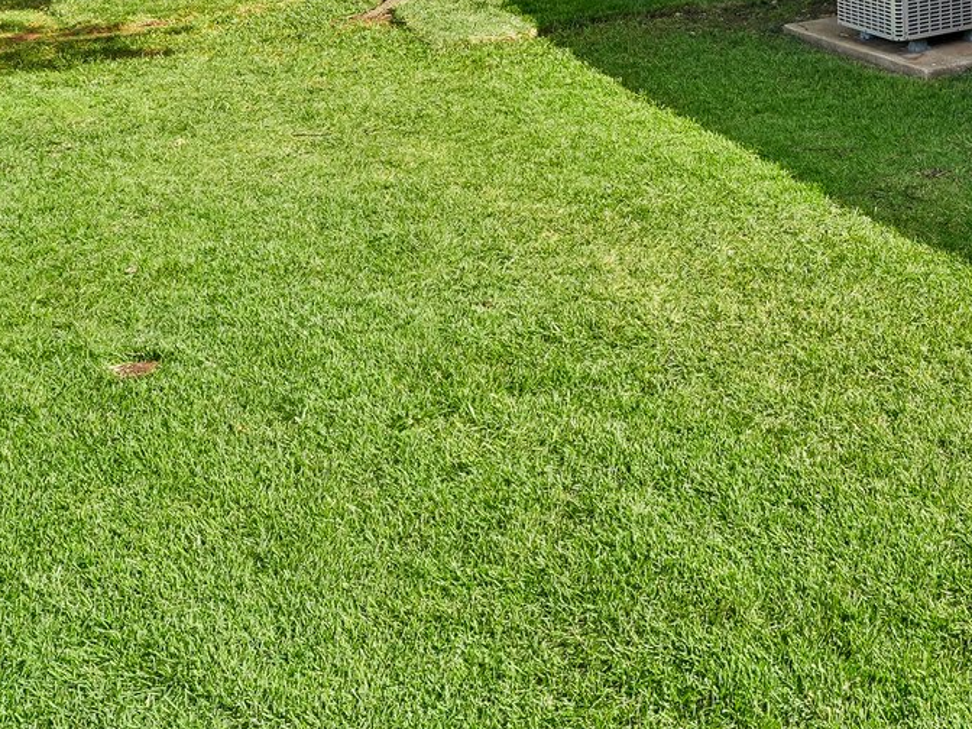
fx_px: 1217
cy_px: -197
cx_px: 1094
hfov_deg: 36.2
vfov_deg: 28.1
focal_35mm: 43
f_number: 8
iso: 100
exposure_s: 1/80
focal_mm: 14.8
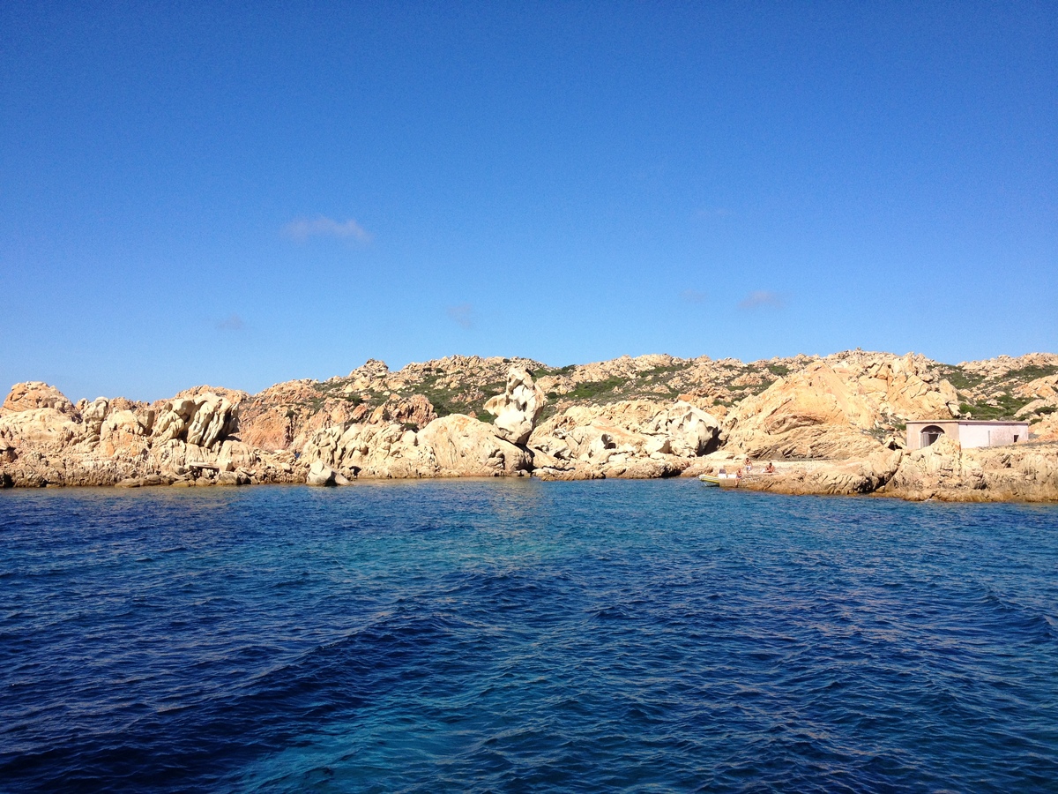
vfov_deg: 40.7
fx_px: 1070
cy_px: 397
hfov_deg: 52.6
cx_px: 529
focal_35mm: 35
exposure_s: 1/2045
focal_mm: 4.28
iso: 64
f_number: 2.4
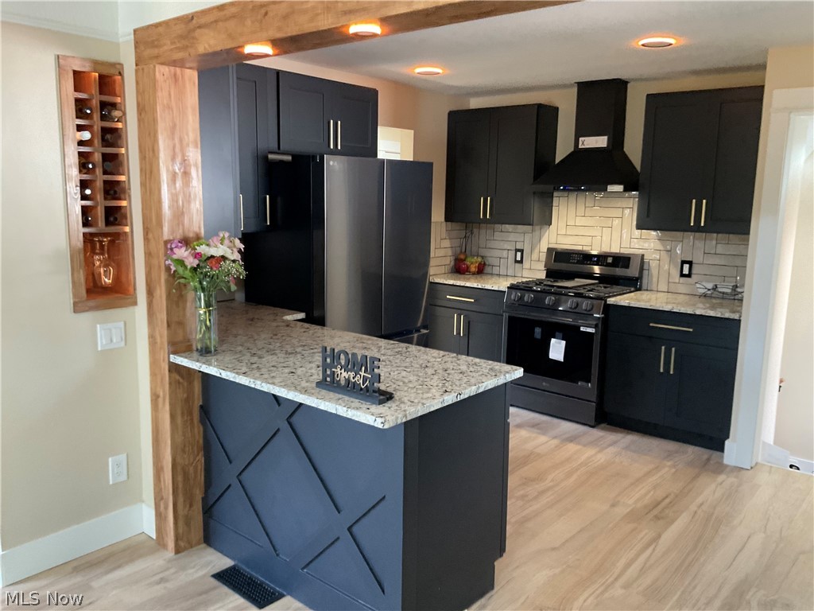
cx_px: 407
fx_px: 682
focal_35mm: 29
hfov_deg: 61.7
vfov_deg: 48.2
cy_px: 306
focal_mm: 3
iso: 200
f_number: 1.8
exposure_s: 1/60
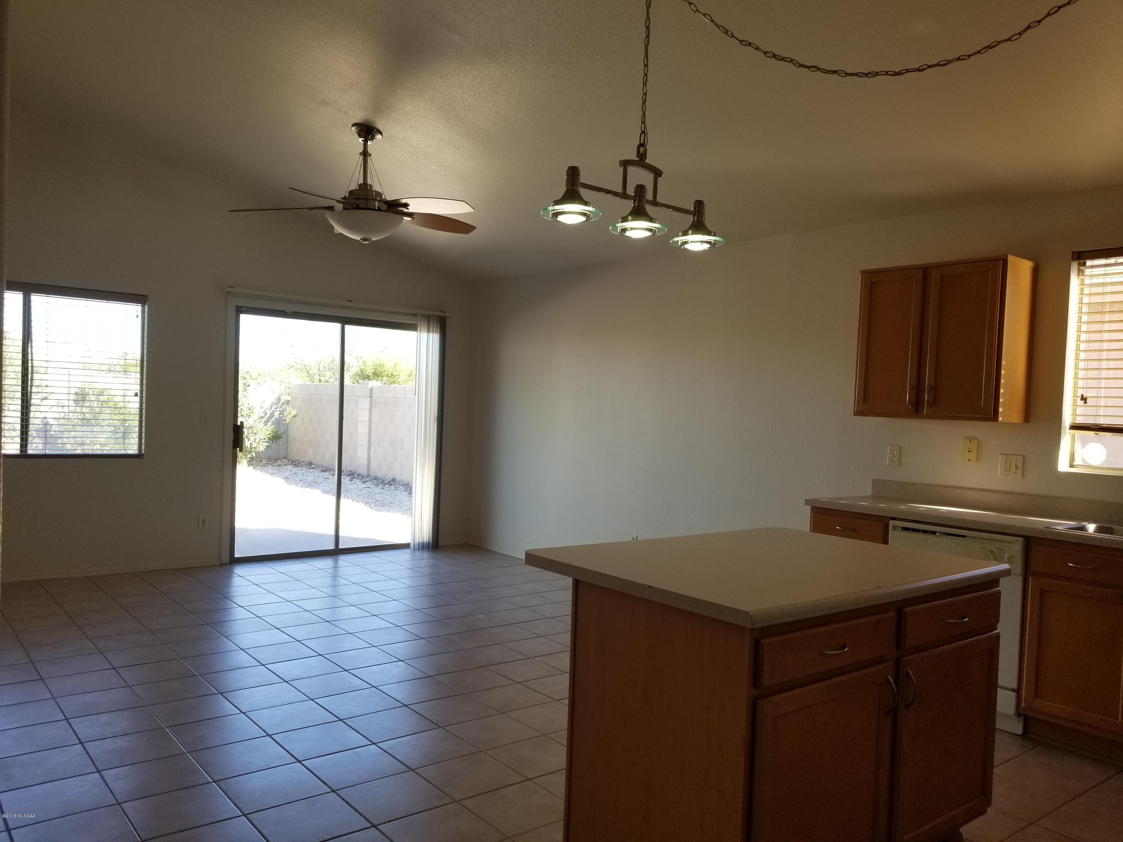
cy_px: 421
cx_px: 562
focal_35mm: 26
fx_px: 843
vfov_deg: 53.1
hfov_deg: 67.3
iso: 50
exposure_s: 1/171
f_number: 1.7
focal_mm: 4.3
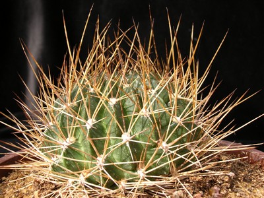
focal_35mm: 58
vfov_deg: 25.2
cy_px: 99
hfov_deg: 33.2
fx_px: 442
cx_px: 132
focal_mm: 9.6
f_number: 4.4
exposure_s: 1/194
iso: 50
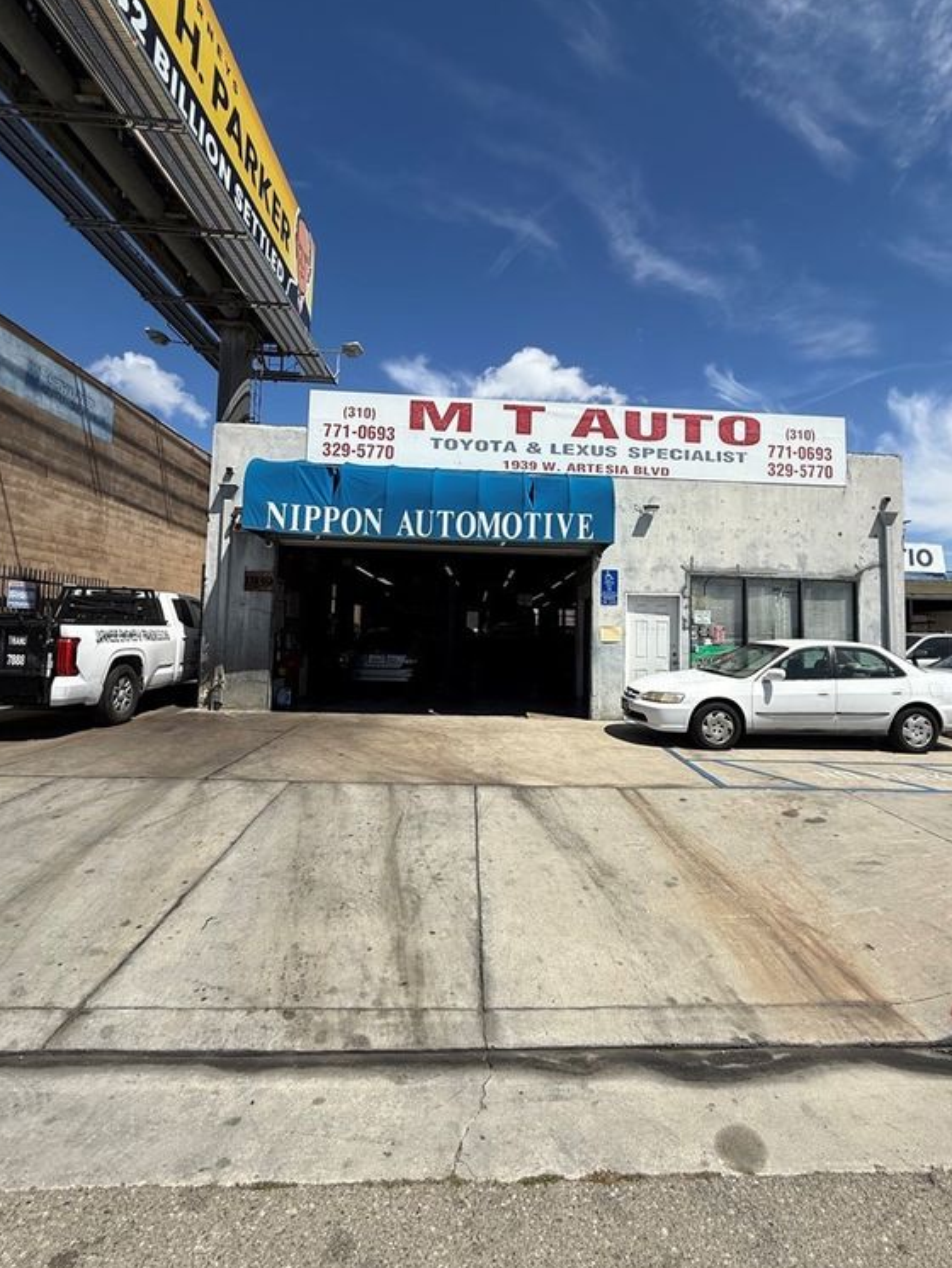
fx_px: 586
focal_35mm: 16
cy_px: 604
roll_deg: -0.8
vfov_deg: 94.4
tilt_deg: +3.9
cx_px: 517
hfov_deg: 78.0
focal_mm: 2.22
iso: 50
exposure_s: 1/3125
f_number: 2.2
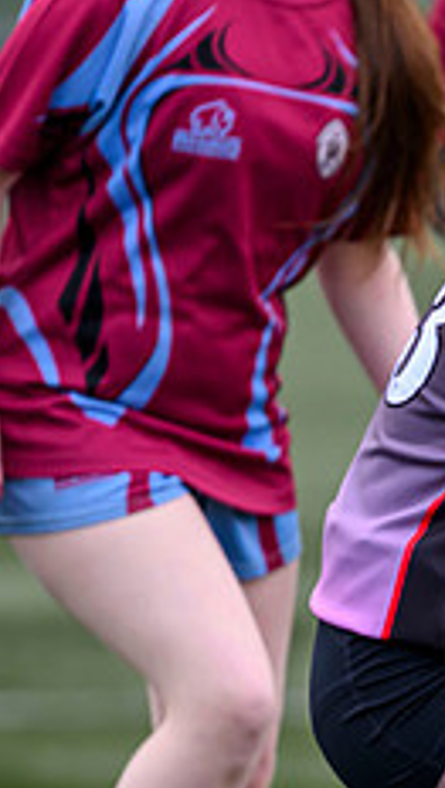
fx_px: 25476
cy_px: 640
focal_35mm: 1218
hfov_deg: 1.0
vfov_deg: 1.8
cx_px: 1097
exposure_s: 1/1600
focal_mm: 400
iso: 640
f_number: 3.5
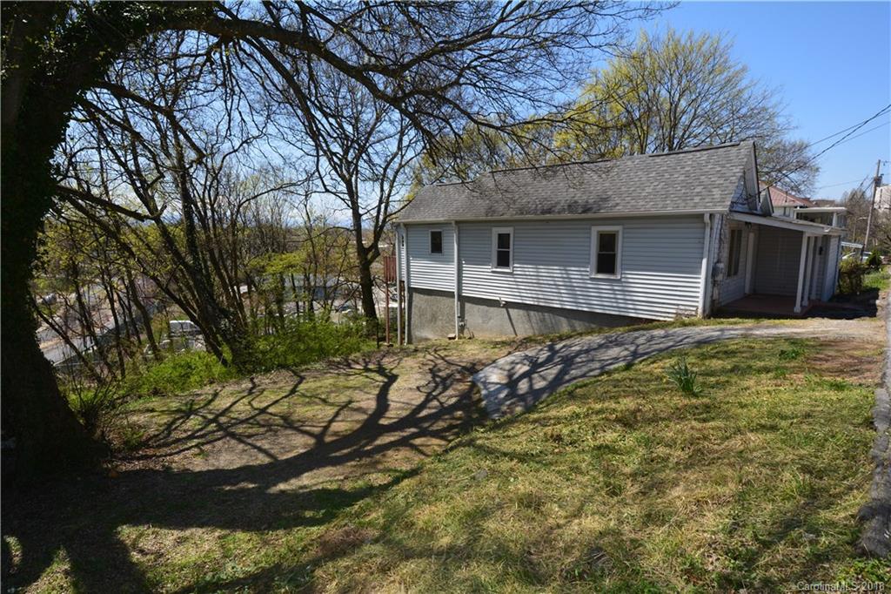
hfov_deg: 90.0
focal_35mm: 18
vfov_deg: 67.3
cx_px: 446
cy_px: 297
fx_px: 445
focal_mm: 12
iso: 220
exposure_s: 1/200
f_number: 10
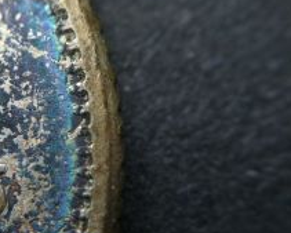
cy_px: 161
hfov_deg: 19.5
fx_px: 836
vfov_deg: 15.8
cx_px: 50
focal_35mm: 97
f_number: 2.8
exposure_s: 1/60
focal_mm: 3.85
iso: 80
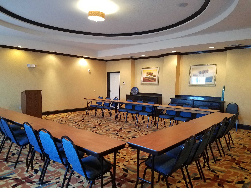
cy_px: 94
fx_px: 189
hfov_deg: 67.3
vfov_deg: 53.1
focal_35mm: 26
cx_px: 126
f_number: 1.7
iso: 200
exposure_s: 1/24
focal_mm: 4.2
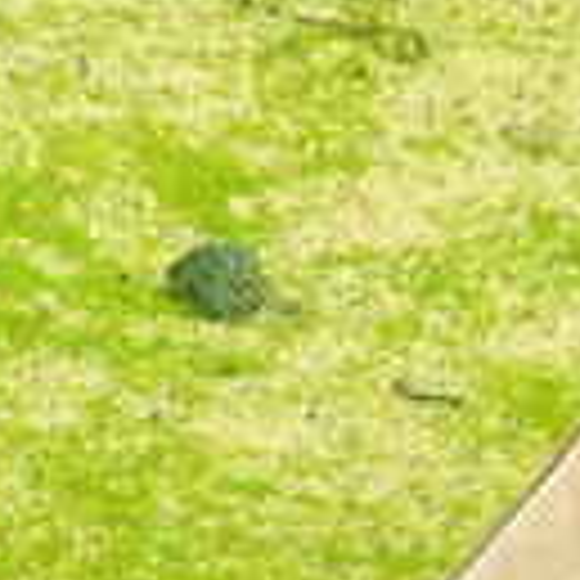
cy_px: -229
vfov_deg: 7.2
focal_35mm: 241
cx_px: -250
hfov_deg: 7.2
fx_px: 4568
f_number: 2.4
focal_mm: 4.12
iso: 100
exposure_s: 1/20
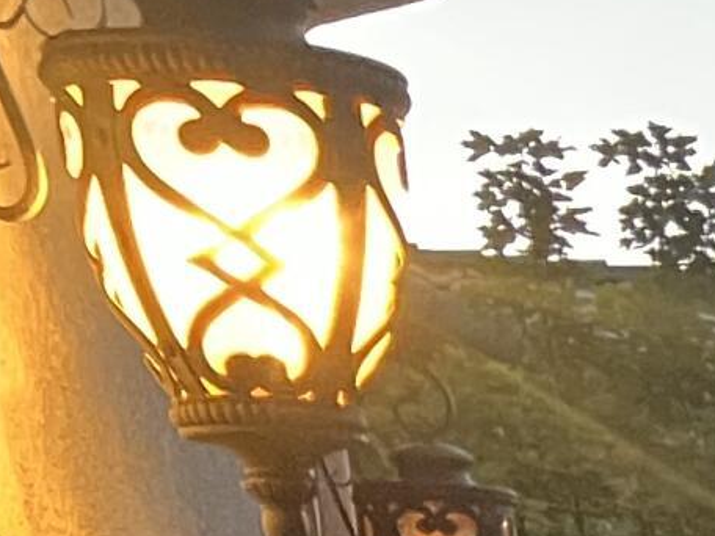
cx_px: 2261
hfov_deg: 9.0
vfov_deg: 7.4
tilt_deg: -15.0
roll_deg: -0.1
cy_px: 1716
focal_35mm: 171
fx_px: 3532
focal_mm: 5.7
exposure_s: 1/30
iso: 500
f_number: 1.5
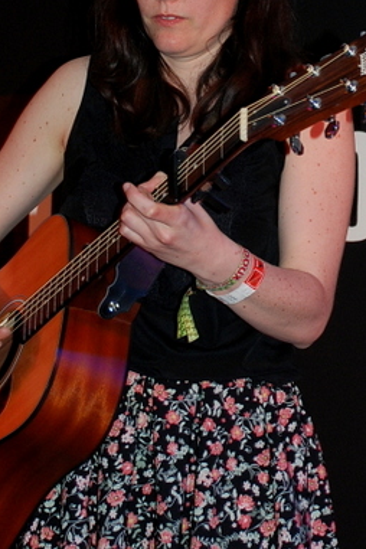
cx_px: 185
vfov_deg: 18.9
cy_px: 261
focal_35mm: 108
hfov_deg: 12.7
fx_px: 1647
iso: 320
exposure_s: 1/60
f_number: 4.5
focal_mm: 38
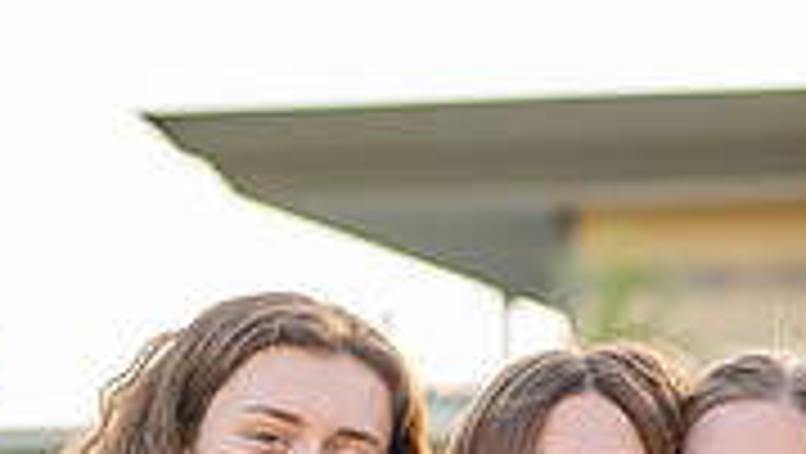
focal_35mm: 184
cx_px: 818
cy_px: 647
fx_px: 3935
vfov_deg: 6.5
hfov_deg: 11.6
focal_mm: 50
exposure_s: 1/400
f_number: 2
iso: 100
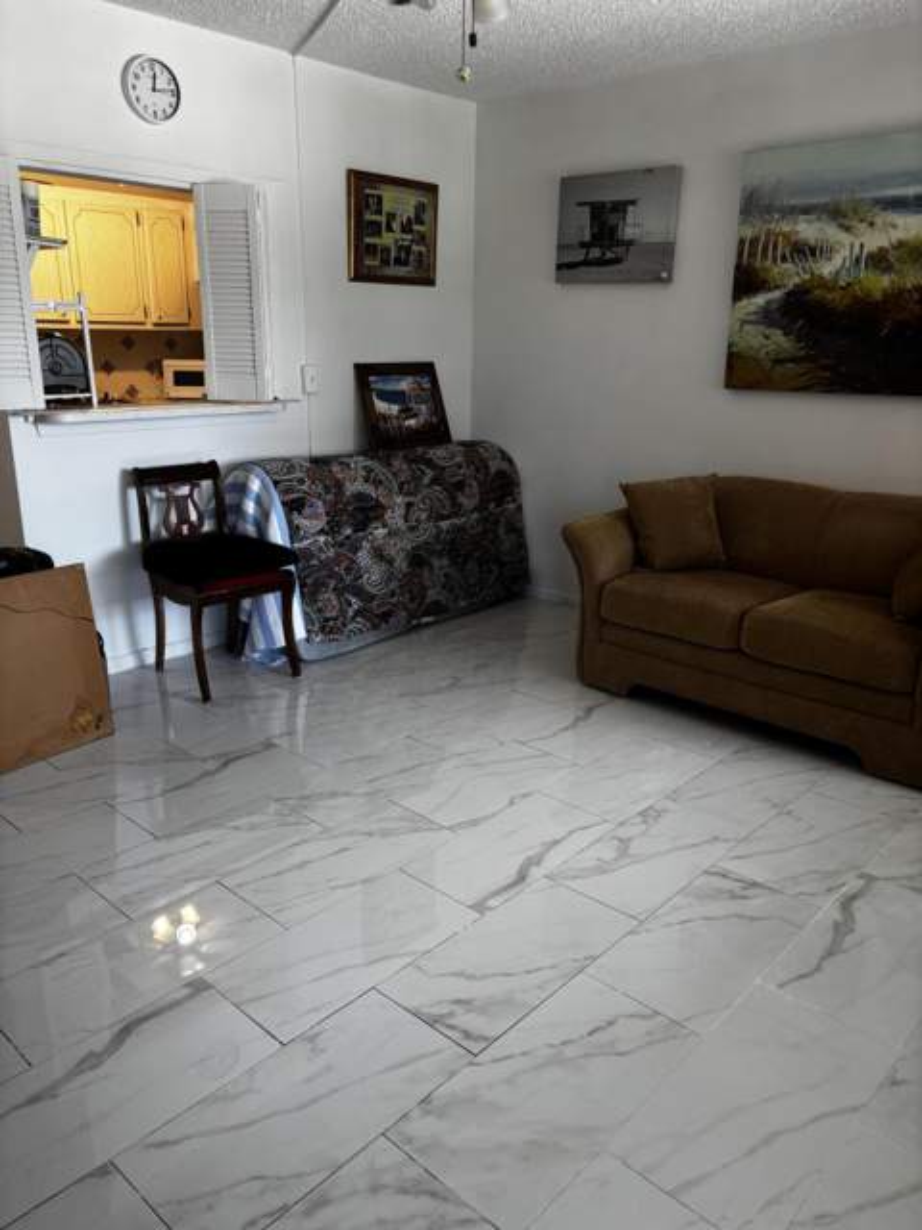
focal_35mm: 26
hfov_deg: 53.1
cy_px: 615
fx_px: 923
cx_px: 461
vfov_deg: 67.3
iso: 100
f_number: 1.6
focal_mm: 5.96
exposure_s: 1/60
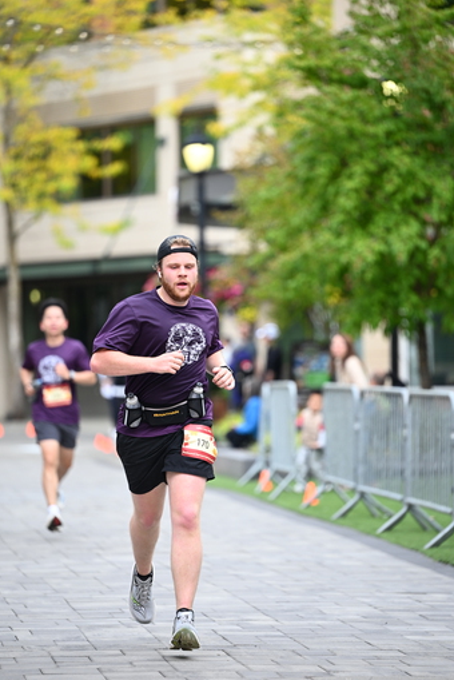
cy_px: 342
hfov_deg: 7.3
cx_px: 218
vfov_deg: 10.9
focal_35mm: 189
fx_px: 3570
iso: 640
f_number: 2.8
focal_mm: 175
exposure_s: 1/1250
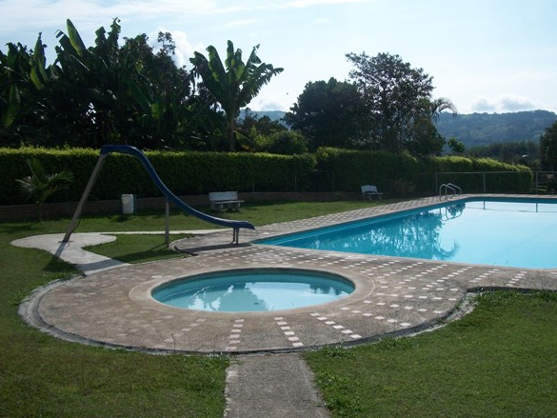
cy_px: 205
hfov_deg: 52.6
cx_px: 300
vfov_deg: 40.7
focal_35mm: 35
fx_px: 563
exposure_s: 1/1000
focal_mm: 5.7
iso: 80
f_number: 5.5
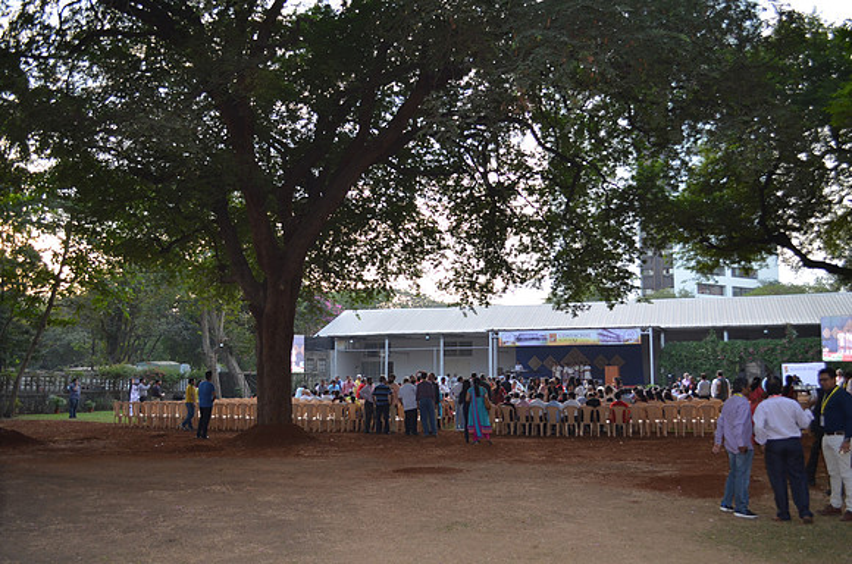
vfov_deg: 43.4
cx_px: 426
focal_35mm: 30
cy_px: 282
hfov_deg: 62.0
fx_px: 708
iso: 280
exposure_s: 1/125
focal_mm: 20
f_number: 3.8
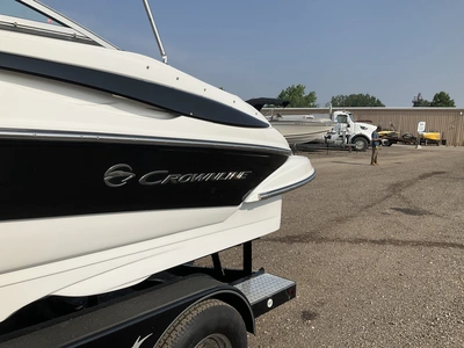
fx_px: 389
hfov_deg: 61.7
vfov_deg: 48.2
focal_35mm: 29
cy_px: 174
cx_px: 232
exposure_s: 1/3788
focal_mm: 3
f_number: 1.8
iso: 25
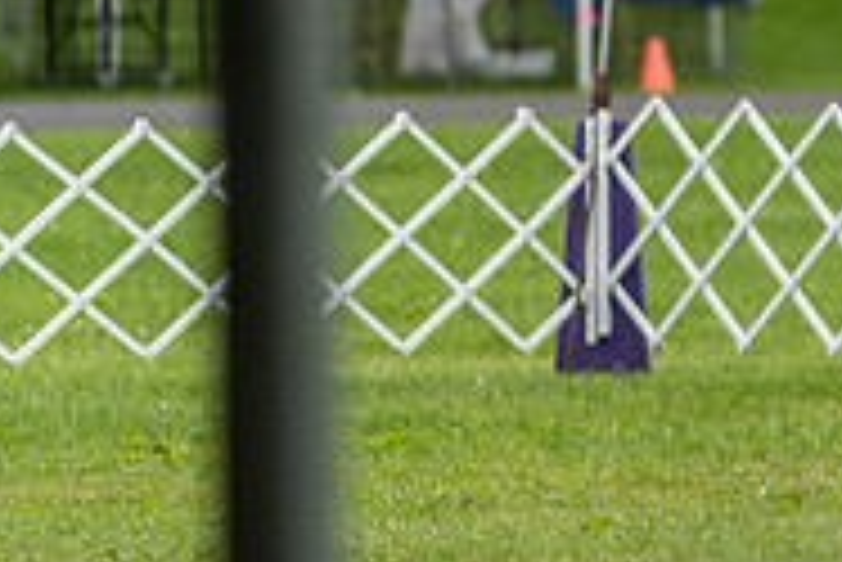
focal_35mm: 576
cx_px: 1279
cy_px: -70
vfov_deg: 2.4
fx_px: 13482
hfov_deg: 3.6
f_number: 4
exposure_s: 1/1000
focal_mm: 186
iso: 320
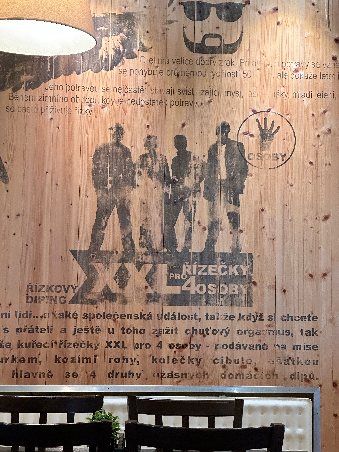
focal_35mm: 77
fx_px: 1005
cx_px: 170
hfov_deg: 19.1
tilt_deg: +6.6
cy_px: 226
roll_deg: -1.6
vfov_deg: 25.3
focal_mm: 9
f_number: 2.8
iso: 500
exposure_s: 1/50
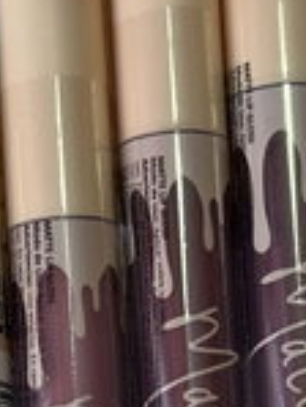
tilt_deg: -83.6
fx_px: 2024
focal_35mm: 172
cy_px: 362
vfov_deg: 11.4
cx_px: 123
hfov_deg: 8.6
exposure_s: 1/116
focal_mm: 6.76
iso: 100
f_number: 1.78
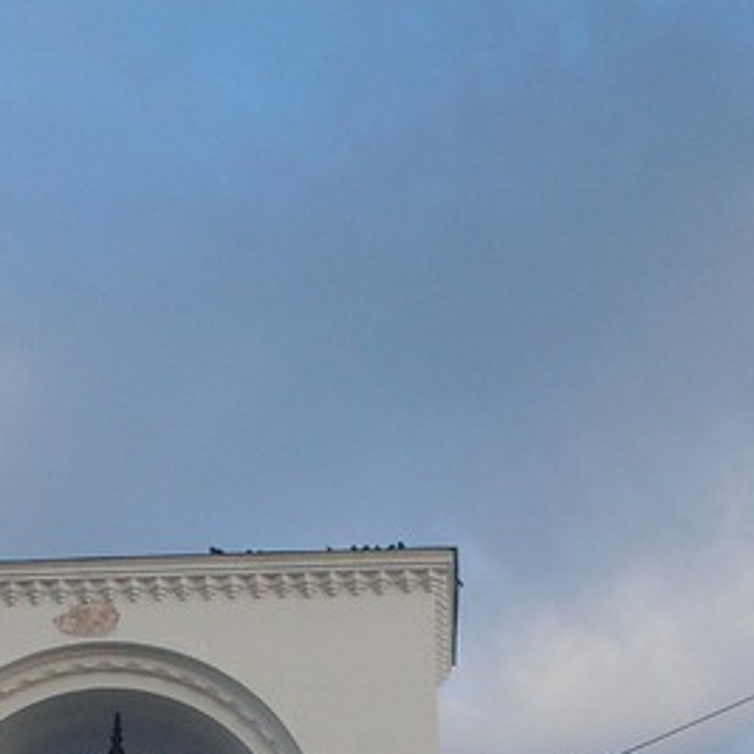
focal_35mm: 129
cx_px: 260
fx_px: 3179
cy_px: 1065
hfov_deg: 13.5
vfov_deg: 12.9
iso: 80
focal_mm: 6.3
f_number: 8.4
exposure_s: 1/125
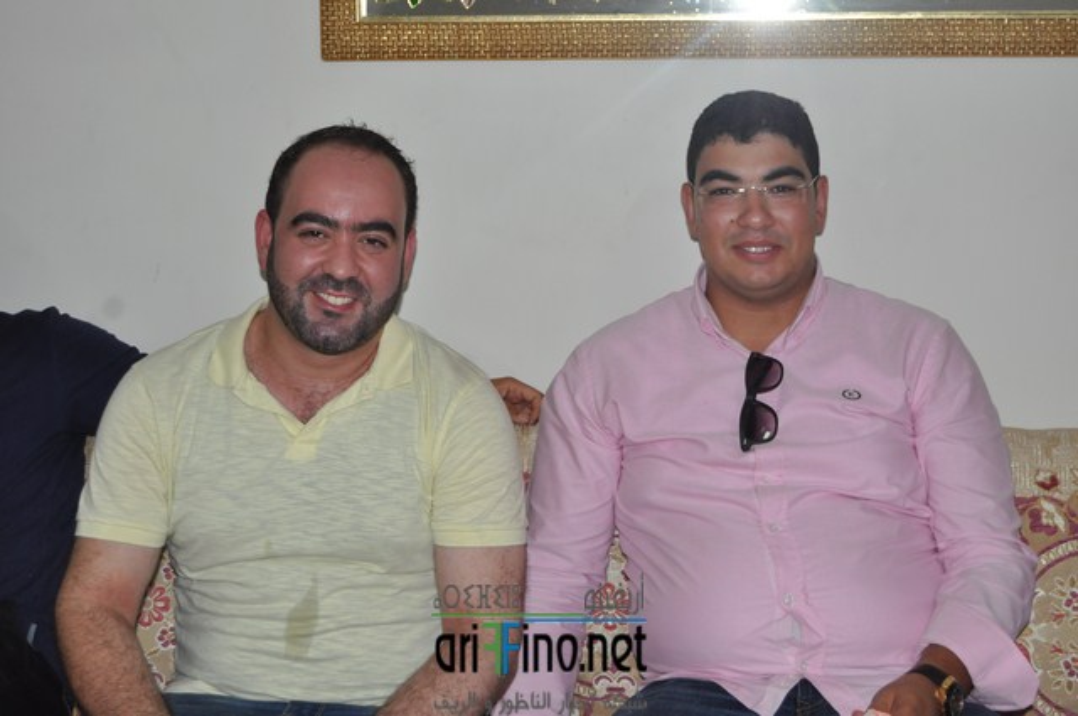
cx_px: 539
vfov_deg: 18.1
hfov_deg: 27.0
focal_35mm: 75
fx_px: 2243
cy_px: 358
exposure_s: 1/60
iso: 800
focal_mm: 50
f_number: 5.6
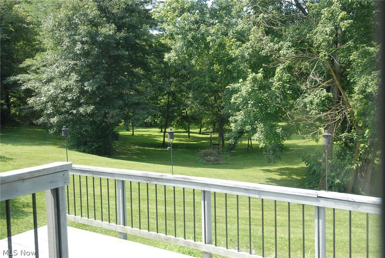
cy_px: 129
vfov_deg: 36.9
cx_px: 192
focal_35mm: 36
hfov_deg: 53.1
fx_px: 385
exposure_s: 1/125
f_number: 5.6
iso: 200
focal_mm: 24
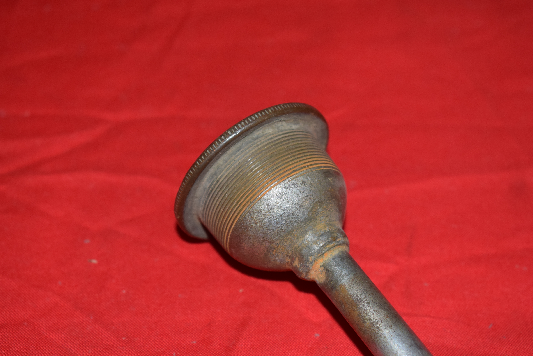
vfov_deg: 16.6
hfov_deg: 24.6
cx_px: 266
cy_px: 178
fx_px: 1222
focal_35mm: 82
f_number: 5.6
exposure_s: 1/160
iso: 640
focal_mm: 55
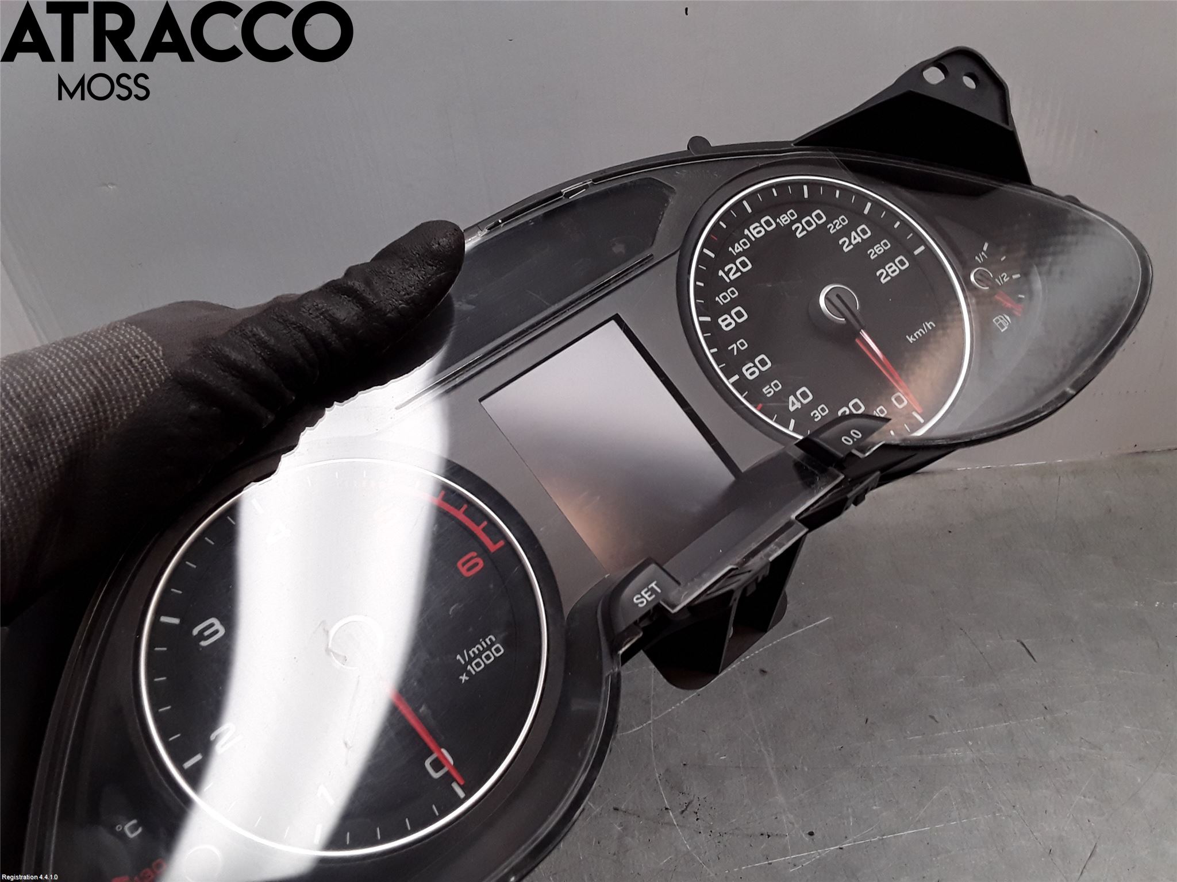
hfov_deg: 63.4
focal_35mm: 28
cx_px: 588
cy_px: 441
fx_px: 952
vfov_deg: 49.7
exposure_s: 1/190
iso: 100
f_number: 1.9
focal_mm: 2.91
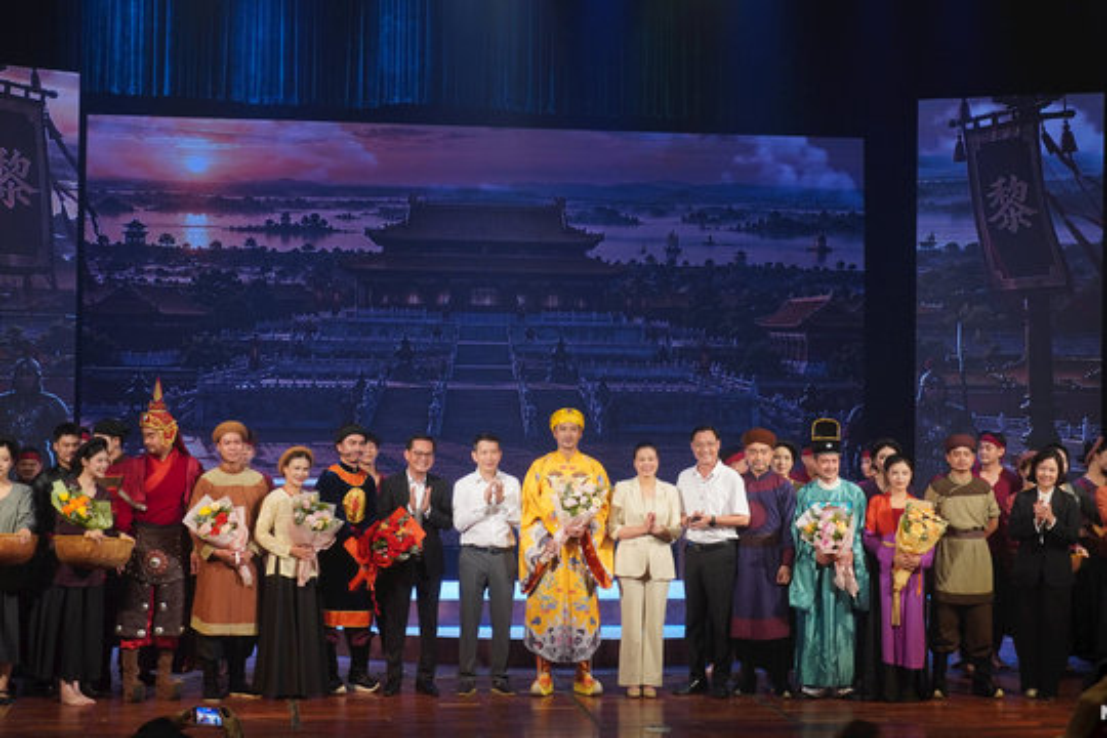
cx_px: 554
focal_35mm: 56
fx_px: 1706
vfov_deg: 24.4
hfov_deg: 35.9
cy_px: 369
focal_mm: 37
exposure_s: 1/50
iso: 500
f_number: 8
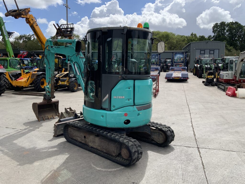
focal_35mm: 29
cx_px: 122
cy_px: 92
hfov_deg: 61.7
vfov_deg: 48.2
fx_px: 205
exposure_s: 1/1279
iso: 16
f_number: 1.8
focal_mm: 3
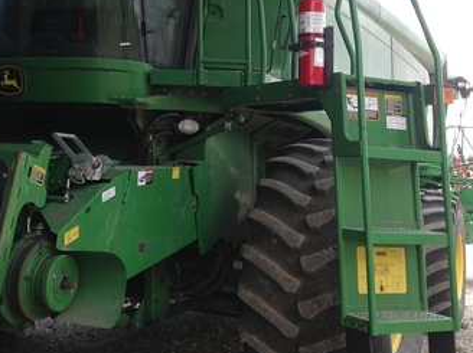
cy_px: 68
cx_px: 185
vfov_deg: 24.7
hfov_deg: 33.2
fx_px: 791
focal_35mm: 58
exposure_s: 1/299
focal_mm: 4.28
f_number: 2.4
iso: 50
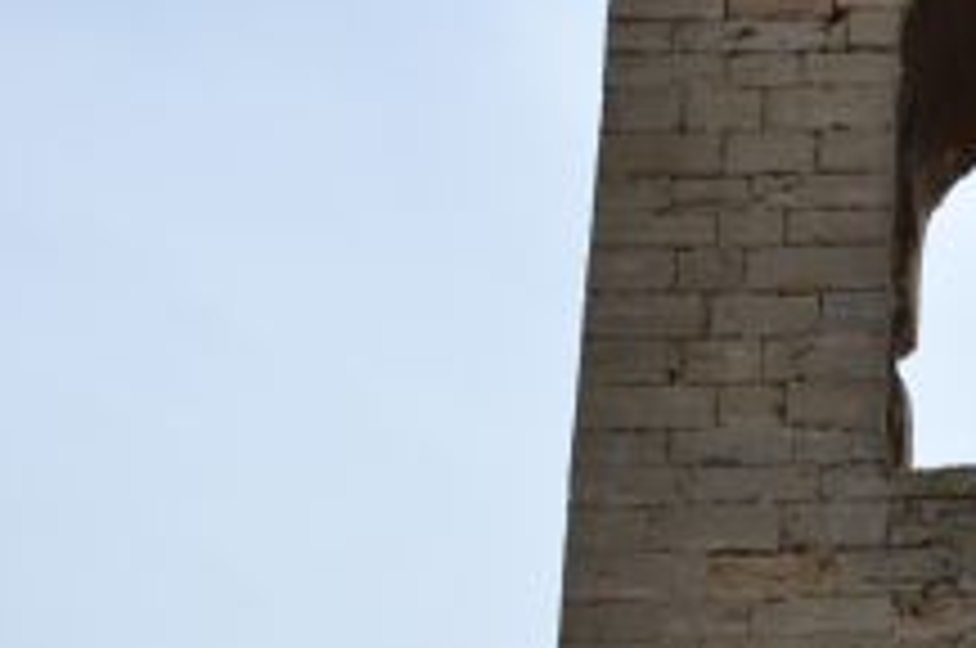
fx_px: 5248
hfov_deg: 10.2
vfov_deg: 7.1
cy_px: 295
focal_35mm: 194
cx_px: 1570
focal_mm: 35
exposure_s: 1/250
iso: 100
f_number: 7.1
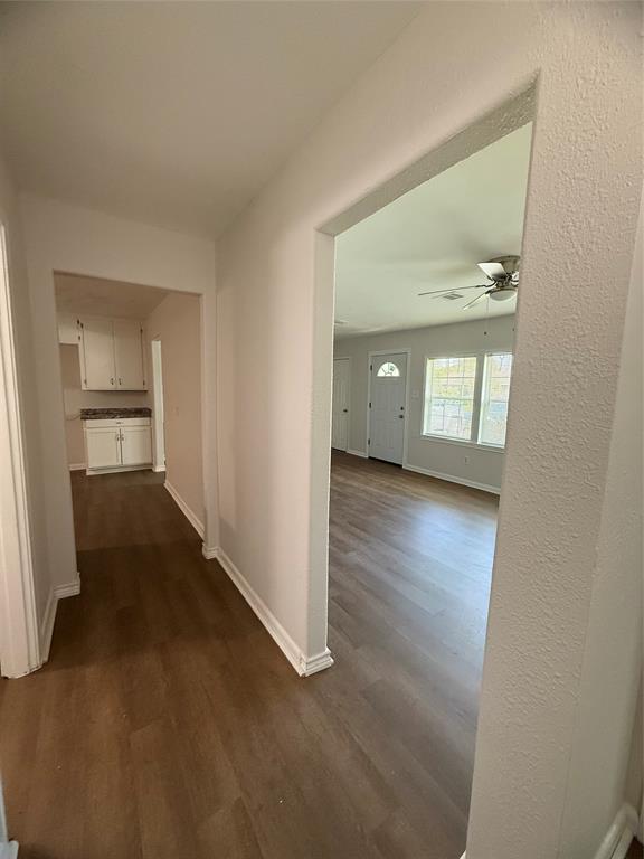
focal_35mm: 14
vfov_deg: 102.1
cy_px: 430
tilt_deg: -5.7
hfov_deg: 85.7
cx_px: 322
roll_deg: -0.9
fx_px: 347
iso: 640
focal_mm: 2.22
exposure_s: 1/120
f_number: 2.2
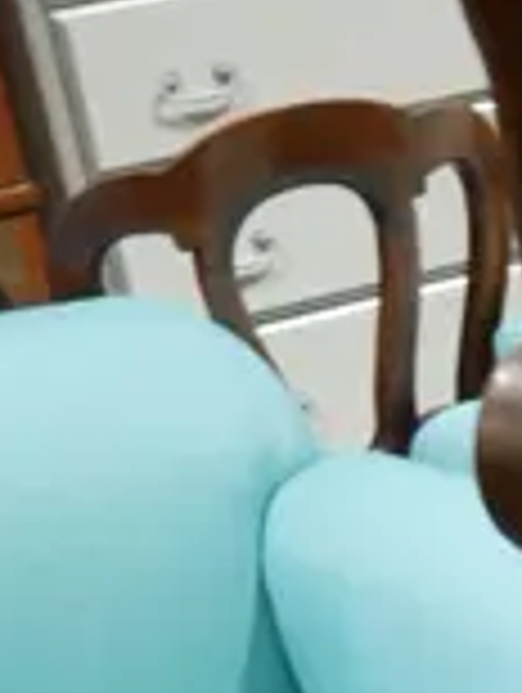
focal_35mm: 186
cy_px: 1256
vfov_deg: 10.0
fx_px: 3729
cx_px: 1562
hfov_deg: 7.1
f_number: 3.5
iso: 400
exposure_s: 1/60
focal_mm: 14
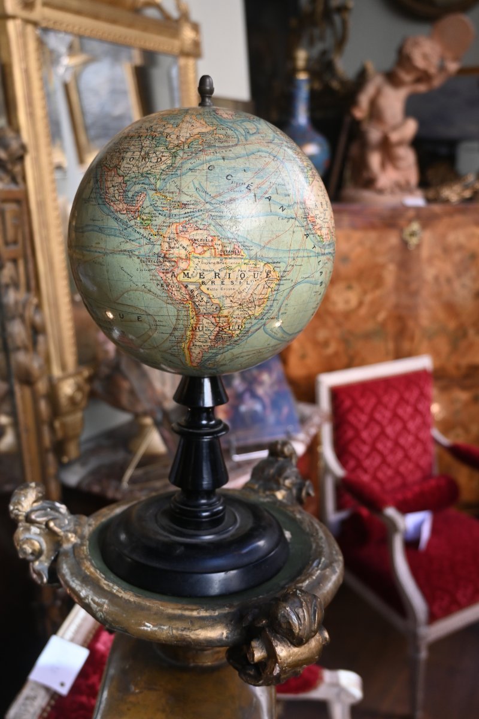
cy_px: 360
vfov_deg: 54.1
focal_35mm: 35
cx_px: 240
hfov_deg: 37.6
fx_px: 703
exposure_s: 1/200
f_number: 3.8
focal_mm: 23.5
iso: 400
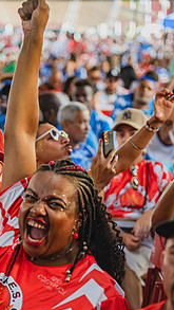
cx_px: 54
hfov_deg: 6.2
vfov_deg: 11.0
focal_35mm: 196
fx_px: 1606
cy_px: 213
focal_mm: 122
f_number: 5
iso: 1600
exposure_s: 1/400
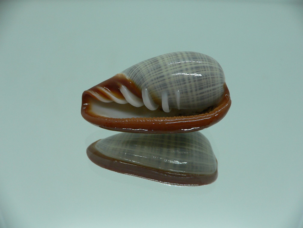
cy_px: 114
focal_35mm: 35
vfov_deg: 40.7
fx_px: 306
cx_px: 152
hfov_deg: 52.6
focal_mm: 4.6
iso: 80
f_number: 2.8
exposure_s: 1/60
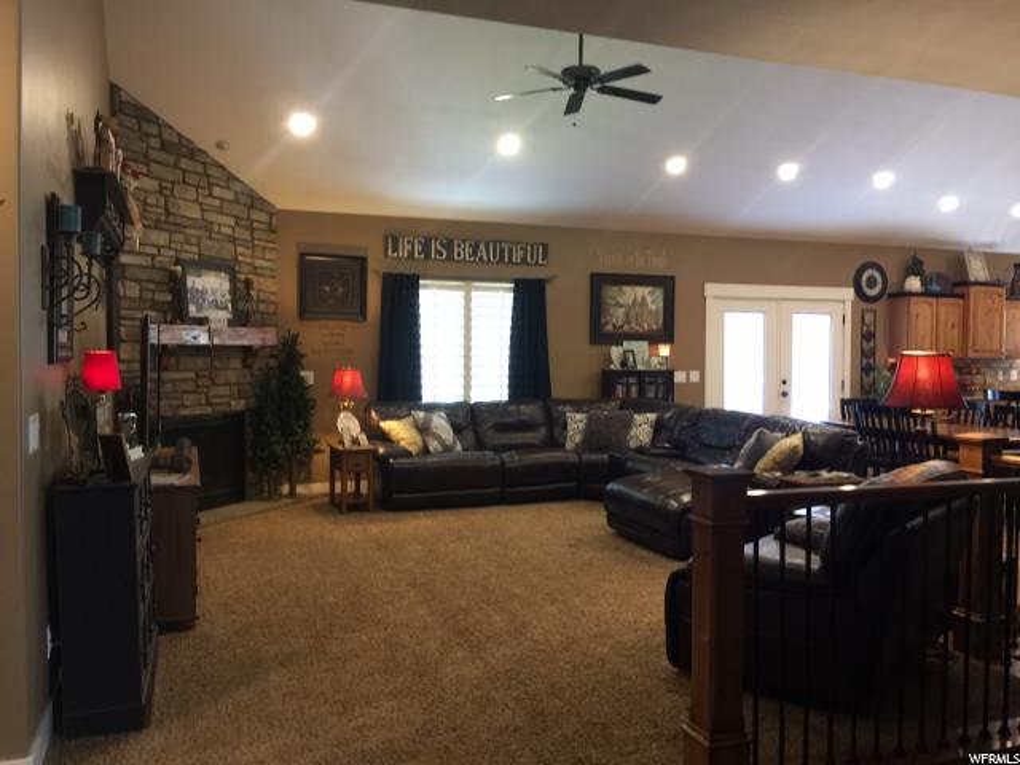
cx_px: 510
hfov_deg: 61.7
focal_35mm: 29
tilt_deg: -2.7
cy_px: 382
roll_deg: -1.1
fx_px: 855
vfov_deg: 48.2
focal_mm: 4.15
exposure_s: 1/10
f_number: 2.2
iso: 100
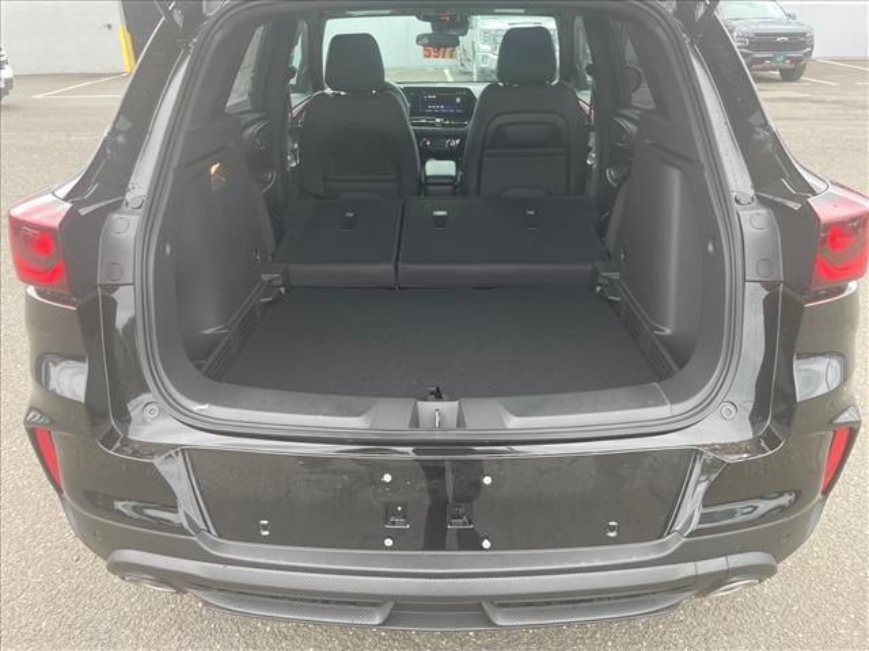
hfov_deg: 67.3
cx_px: 434
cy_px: 326
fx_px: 653
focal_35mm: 26
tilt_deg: -24.5
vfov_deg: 53.1
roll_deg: +1.7
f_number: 1.6
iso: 40
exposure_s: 1/121
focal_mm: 4.2
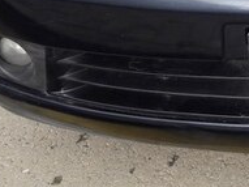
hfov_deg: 18.7
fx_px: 697
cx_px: 327
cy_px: -114
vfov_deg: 14.0
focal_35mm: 97
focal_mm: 3.7
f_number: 1.9
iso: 40
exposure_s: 1/935
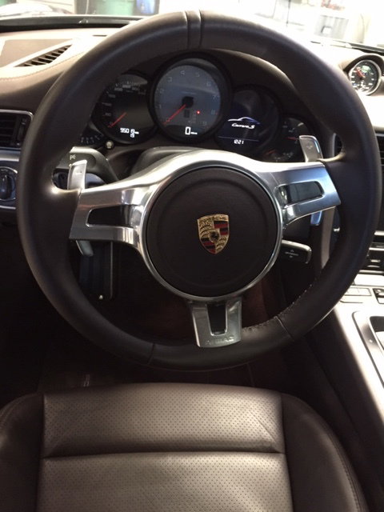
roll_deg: -8.9
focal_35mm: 29
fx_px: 429
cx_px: 192
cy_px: 256
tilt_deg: -33.3
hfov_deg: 48.2
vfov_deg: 61.7
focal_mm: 4.15
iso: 250
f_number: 2.2
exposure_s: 1/20
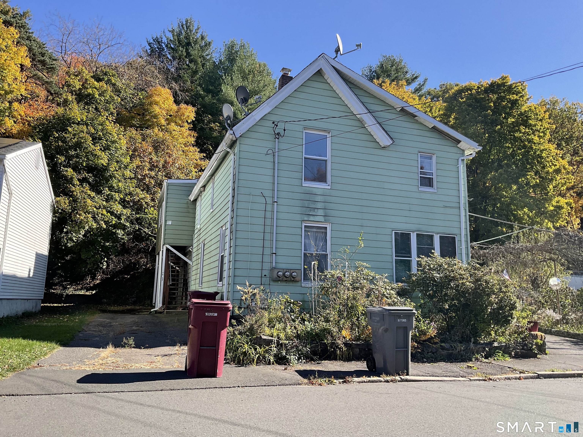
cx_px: 292
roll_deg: -1.3
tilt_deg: +11.2
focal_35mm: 29
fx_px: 488
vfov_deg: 48.2
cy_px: 218
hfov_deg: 61.7
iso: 16
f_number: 1.8
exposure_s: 1/719
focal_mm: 3
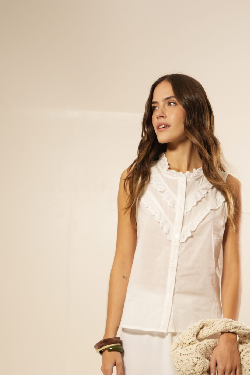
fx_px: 958
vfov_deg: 21.7
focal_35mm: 92
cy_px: 329
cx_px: 166
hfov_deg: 14.8
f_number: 2.8
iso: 640
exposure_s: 1/125
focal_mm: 50
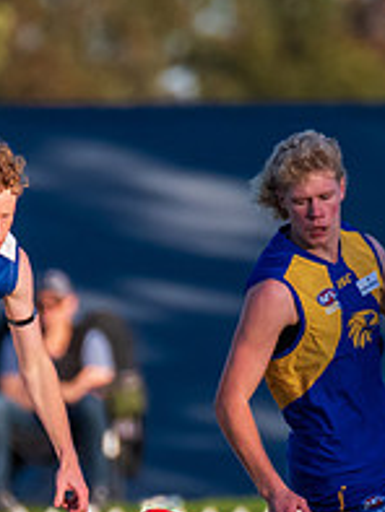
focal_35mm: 2388
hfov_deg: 0.6
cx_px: 198
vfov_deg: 0.8
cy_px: 353
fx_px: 35374
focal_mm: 600
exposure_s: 1/2500
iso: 1000
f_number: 6.3
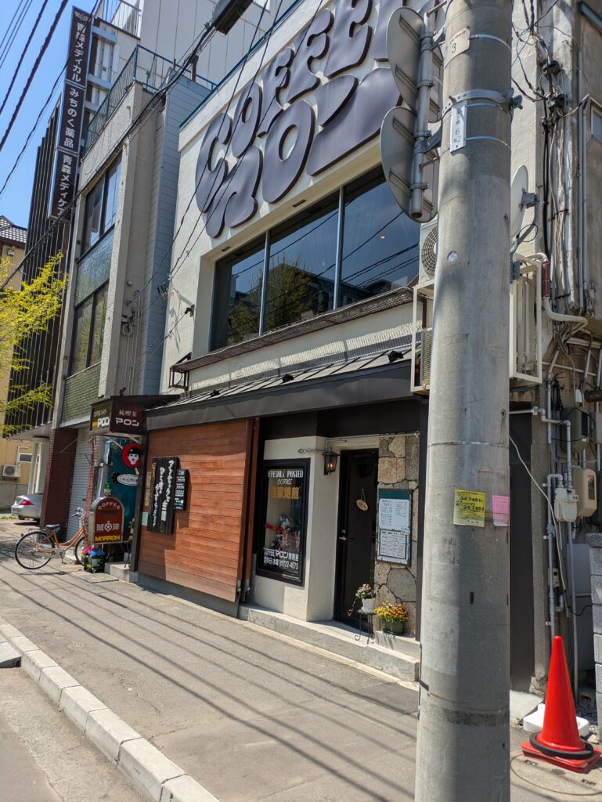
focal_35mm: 25
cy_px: 401
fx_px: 579
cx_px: 301
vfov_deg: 69.4
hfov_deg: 54.9
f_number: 1.89
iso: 47
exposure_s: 1/1733
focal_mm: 5.43
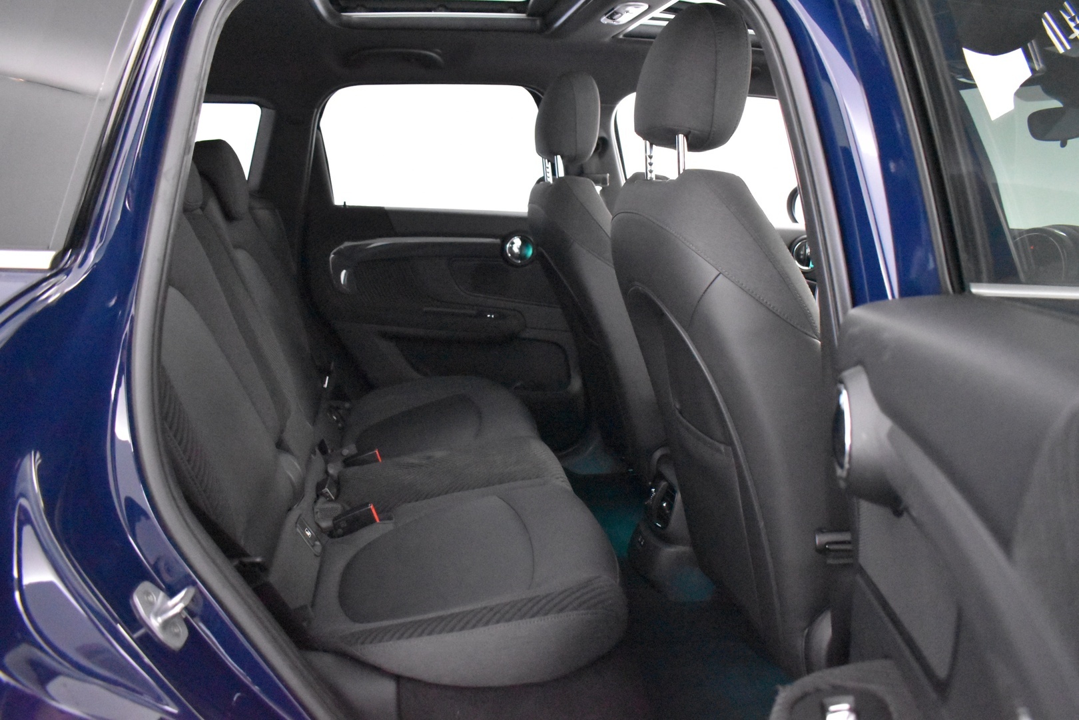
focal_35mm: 27
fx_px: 809
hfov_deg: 67.4
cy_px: 360
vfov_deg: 47.9
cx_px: 540
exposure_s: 1/45
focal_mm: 18
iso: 12800
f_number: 3.5
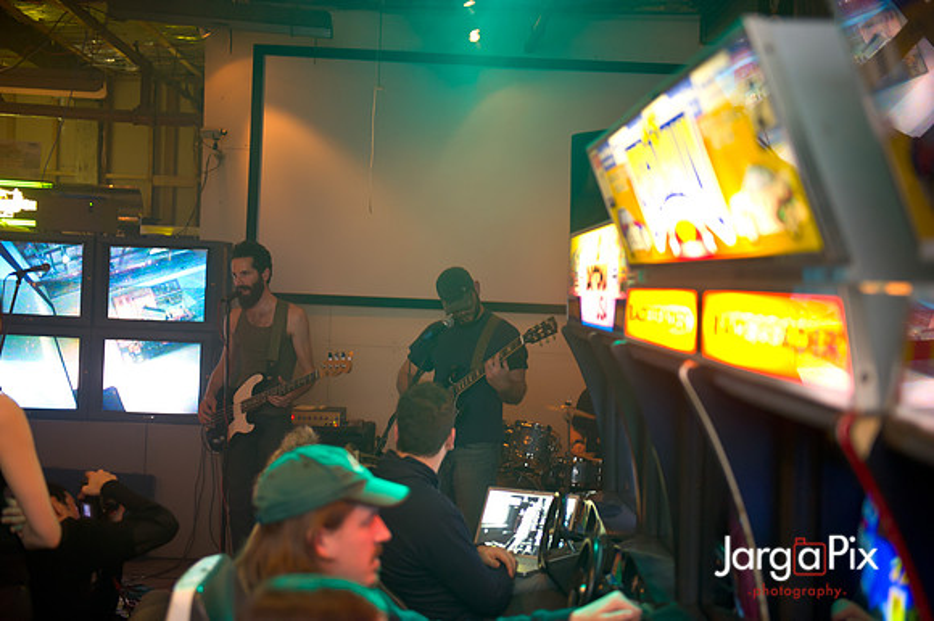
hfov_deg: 38.2
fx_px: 1348
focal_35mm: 52
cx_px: 467
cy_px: 310
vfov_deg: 26.0
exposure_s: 1/25
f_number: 2.8
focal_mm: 52
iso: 1600
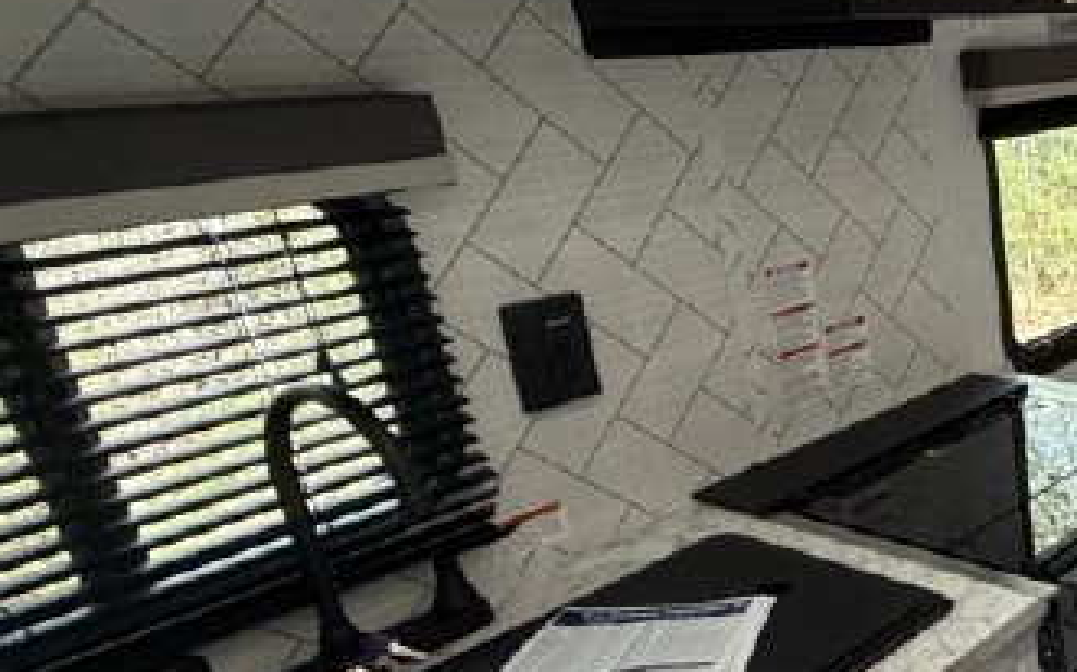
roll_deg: +1.6
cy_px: 356
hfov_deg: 39.0
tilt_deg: -19.4
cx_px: 1299
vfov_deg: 35.3
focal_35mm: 36
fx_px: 1056
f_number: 2.2
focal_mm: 2.22
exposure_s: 1/93
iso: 320
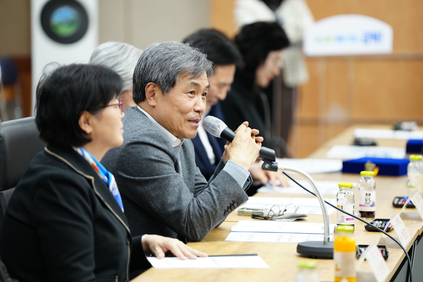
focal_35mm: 200
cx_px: 212
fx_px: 2350
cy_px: 141
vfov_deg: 6.9
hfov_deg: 10.3
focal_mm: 200
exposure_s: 1/250
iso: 2000
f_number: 2.8
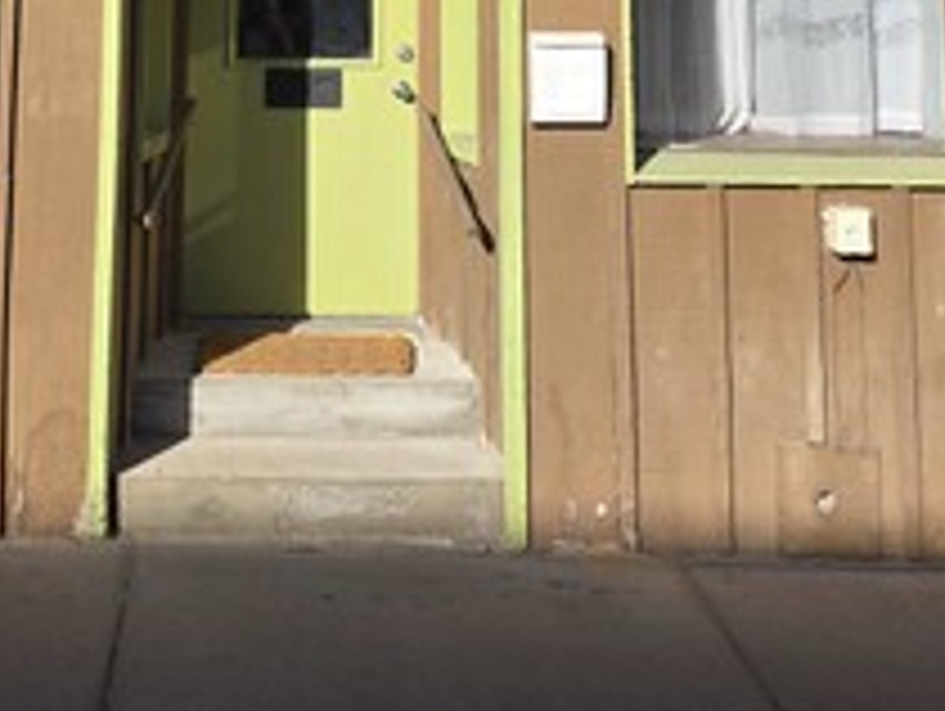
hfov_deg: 34.0
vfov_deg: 24.0
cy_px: -126
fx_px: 1531
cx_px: 310
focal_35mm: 56
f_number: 1.7
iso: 12
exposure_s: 1/556
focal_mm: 6.3
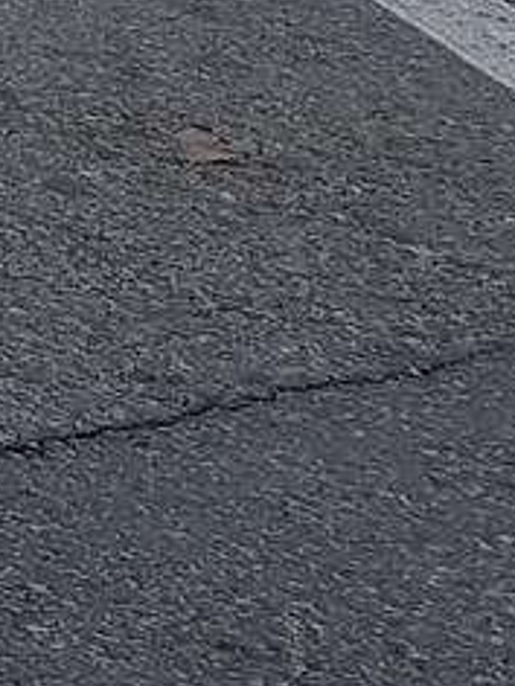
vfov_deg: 8.4
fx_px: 4483
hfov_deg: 4.9
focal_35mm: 226
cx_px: -2421
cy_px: -590
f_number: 1.7
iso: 50
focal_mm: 4.2
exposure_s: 1/572
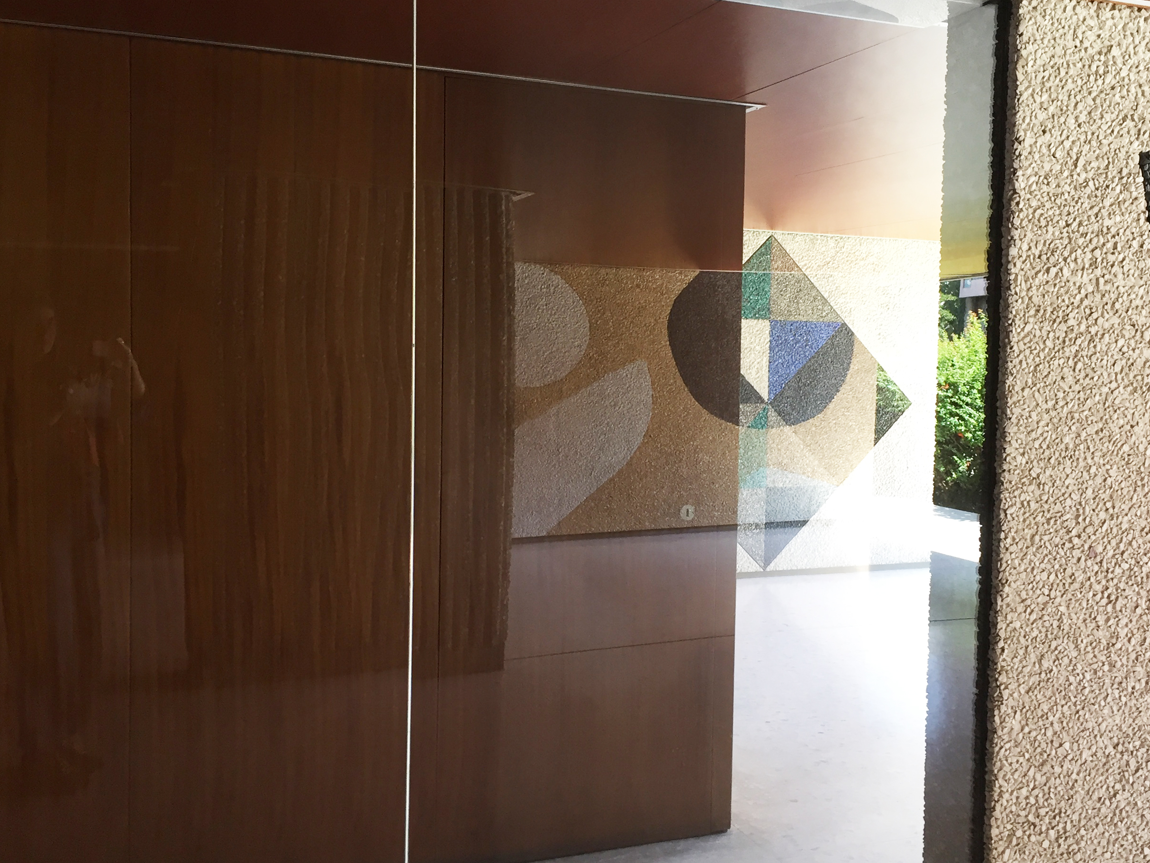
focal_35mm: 39
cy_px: 406
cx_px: 707
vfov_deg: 36.8
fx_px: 1296
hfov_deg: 47.5
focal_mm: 4.15
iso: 40
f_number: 2.2
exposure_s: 1/33
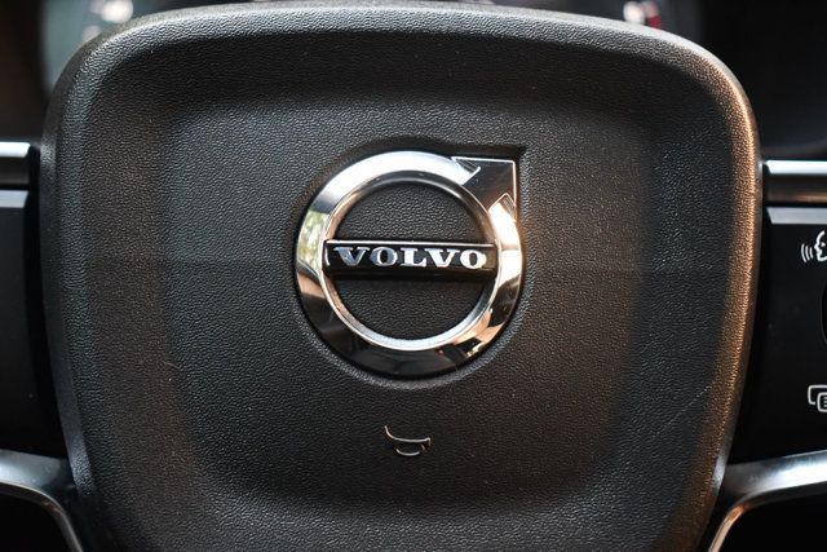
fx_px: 1057
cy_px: 276
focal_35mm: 46
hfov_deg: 42.7
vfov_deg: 29.3
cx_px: 414
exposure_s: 1/125
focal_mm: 31
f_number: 4.2
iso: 1800
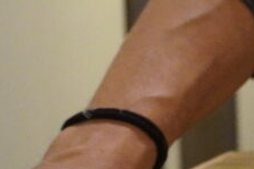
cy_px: 115
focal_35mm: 144
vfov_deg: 9.5
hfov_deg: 12.7
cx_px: 486
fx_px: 1017
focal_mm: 21
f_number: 4
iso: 6400
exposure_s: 1/125
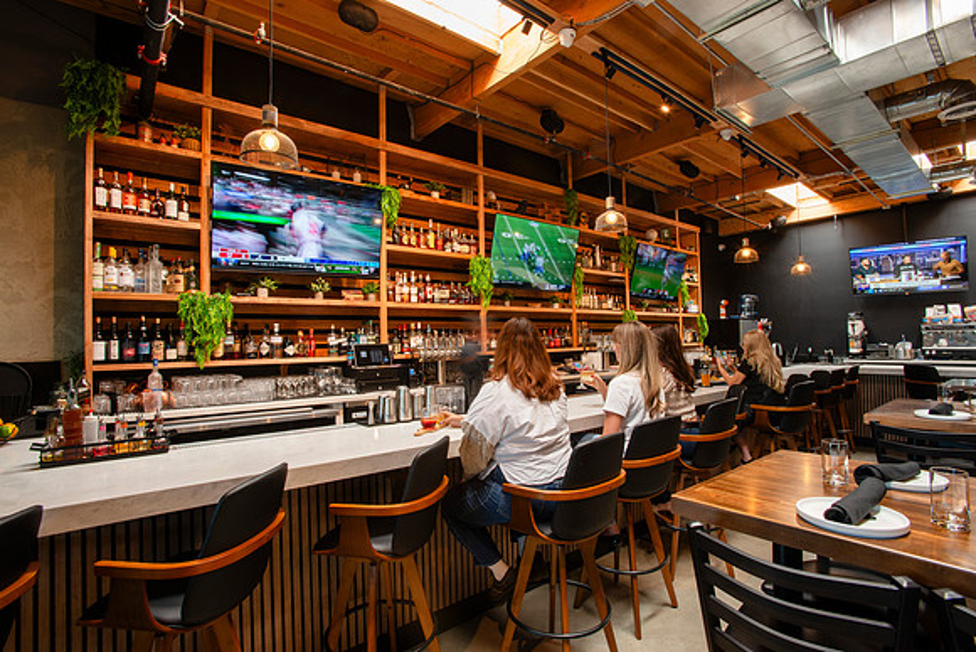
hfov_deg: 93.3
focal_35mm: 17
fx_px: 461
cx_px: 488
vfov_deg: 70.5
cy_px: 326
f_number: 22
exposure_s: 1/2.5
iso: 500
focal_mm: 17
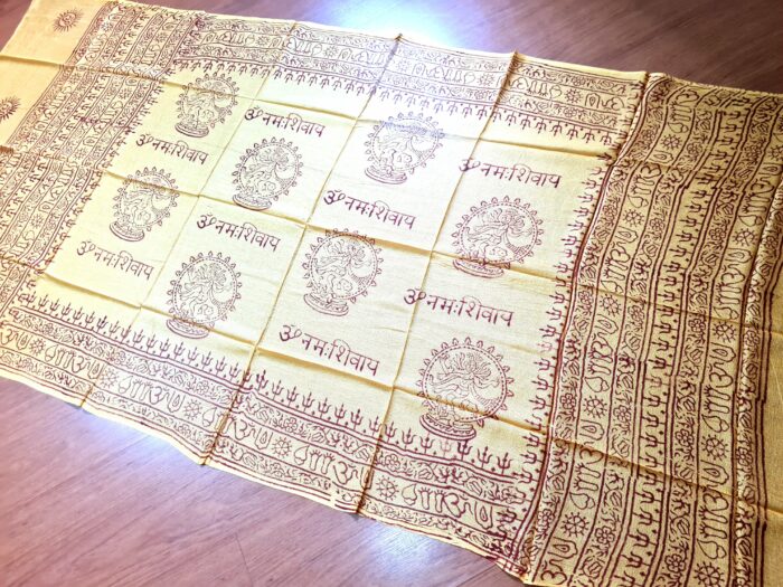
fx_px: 588
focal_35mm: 26
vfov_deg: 53.1
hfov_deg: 67.3
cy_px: 294
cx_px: 392
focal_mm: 5.4
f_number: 1.8
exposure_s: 1/120
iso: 250
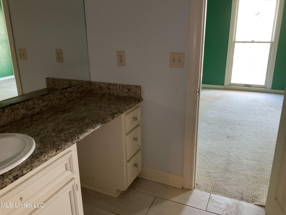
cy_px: 108
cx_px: 143
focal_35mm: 29
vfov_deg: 48.2
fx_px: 240
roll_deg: -0.1
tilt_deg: -18.3
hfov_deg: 61.7
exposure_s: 1/30
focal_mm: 3
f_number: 1.8
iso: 320
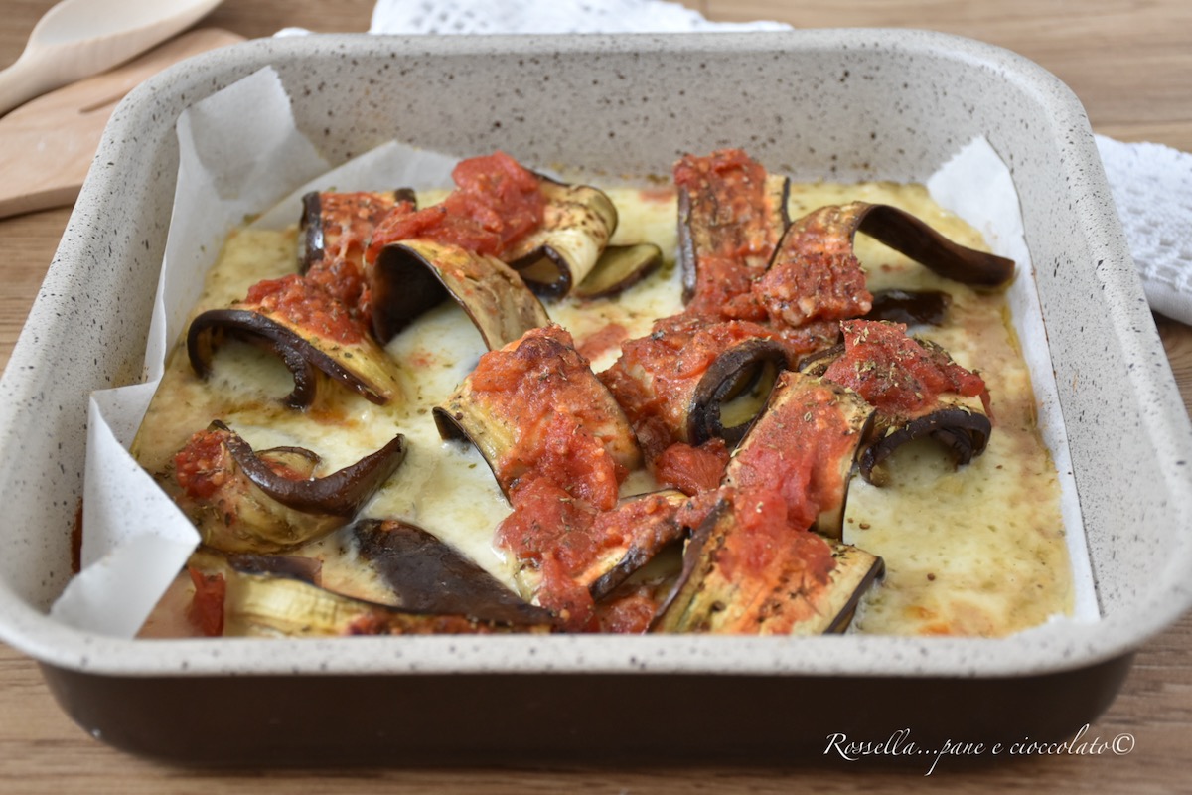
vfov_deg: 20.2
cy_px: 398
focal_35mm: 68
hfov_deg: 29.9
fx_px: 2235
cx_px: 596
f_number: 5.6
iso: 800
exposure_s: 1/25
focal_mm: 45
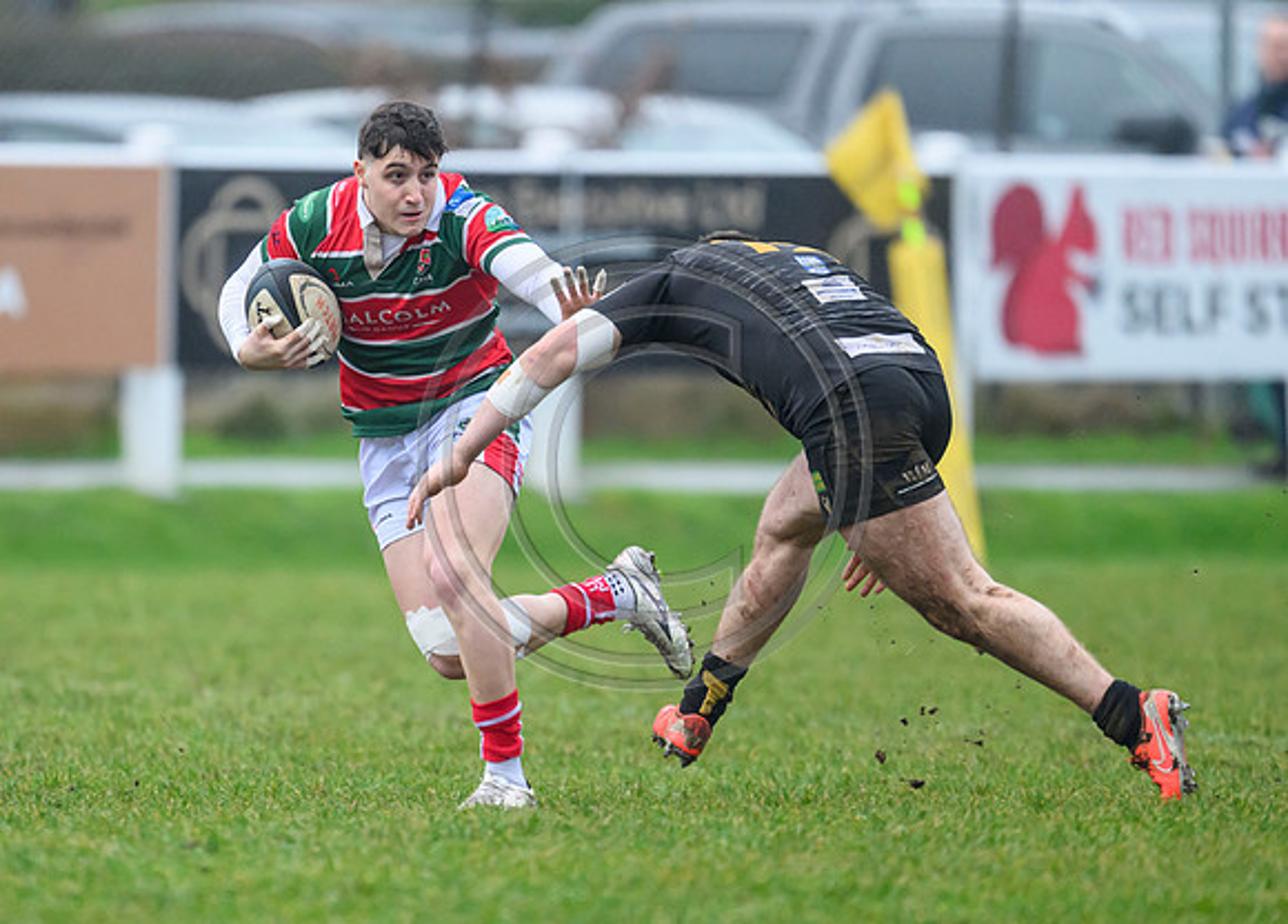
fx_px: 29304
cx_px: 516
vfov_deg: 1.8
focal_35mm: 800
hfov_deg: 2.5
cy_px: 484
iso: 2500
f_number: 4
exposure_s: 1/1250
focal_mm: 560
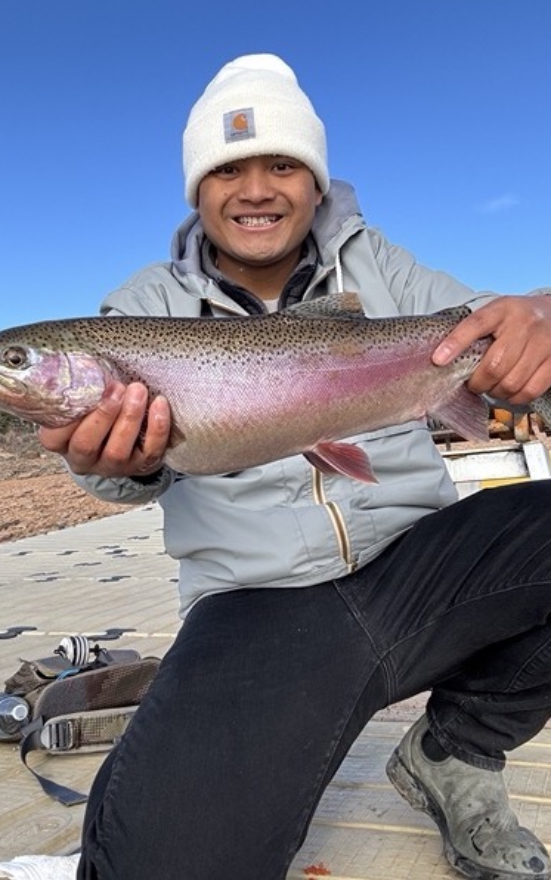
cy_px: 439
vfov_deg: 59.6
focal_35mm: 32
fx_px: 768
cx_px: 253
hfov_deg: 39.4
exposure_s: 1/483
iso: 25
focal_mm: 2.69
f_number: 1.9
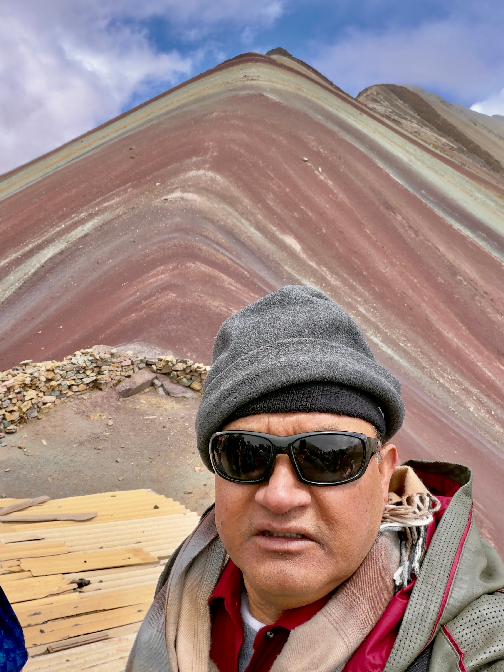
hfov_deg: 46.8
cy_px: 336
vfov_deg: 60.0
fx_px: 582
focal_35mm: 30
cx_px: 252
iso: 40
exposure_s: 1/525
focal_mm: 2.71
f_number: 1.9
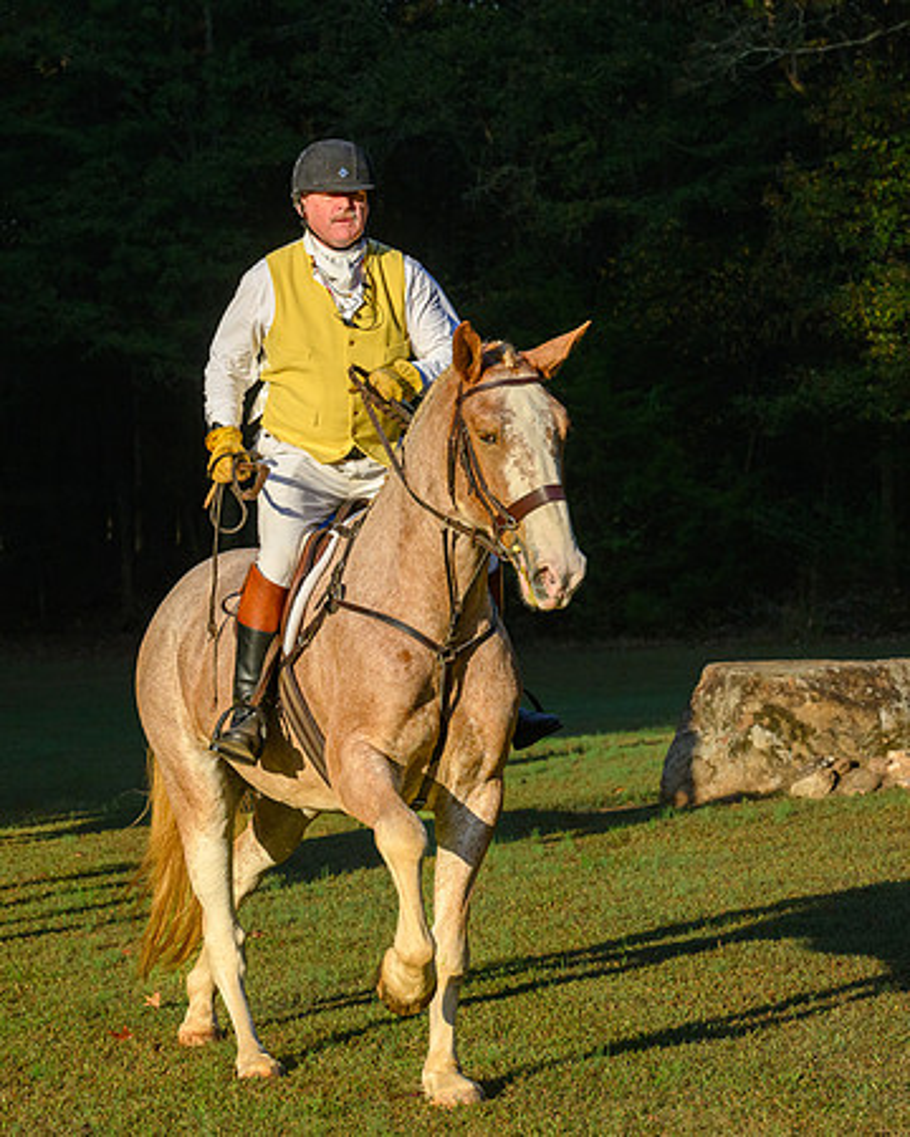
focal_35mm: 139
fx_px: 4682
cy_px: 597
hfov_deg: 11.1
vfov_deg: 13.9
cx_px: 498
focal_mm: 94
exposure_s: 1/1600
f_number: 8
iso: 2000
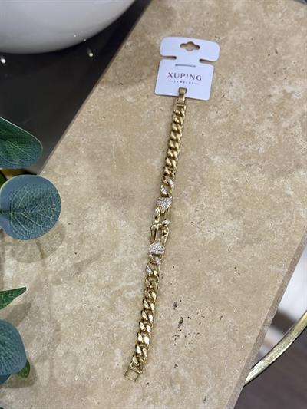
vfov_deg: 39.6
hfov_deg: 30.3
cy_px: 204
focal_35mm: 48
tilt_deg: -66.3
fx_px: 567
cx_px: 154
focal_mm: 6.76
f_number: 1.78
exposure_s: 1/40
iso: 500
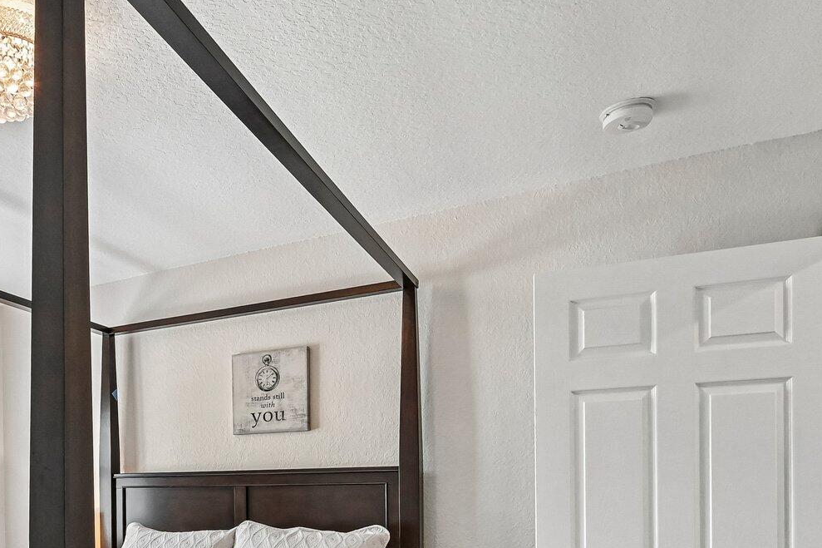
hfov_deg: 59.3
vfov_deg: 41.2
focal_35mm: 29
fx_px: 662
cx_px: 180
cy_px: 499
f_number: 8
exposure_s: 1/125
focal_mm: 14
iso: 3200
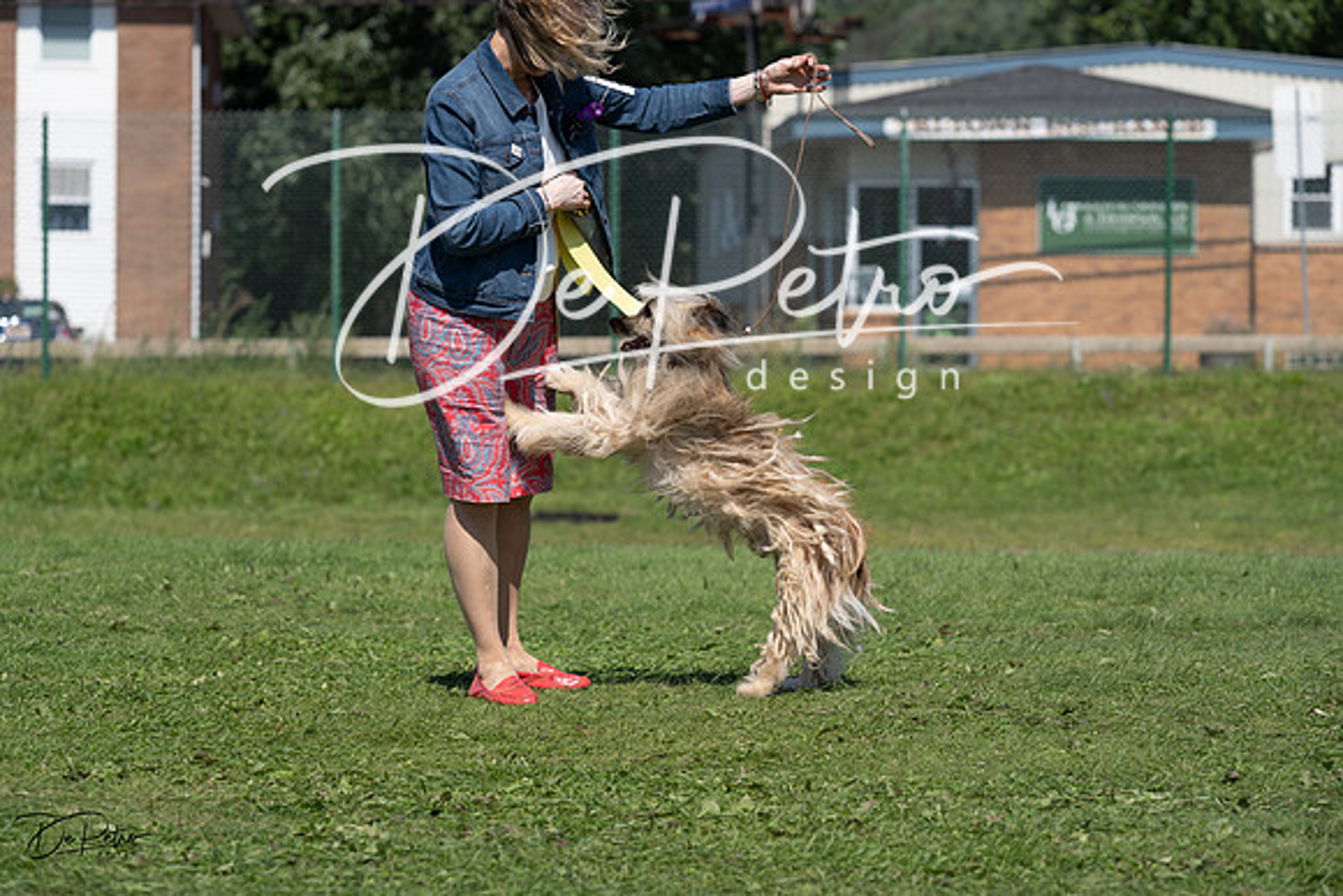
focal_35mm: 109
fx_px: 4067
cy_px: 448
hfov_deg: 18.8
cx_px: 672
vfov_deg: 12.6
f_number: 5
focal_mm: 109
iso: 100
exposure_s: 1/800
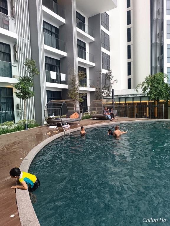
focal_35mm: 24
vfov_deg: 71.6
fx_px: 157
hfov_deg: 56.8
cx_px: 85
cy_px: 113
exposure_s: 1/100
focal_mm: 6.14
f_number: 1.65
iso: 181
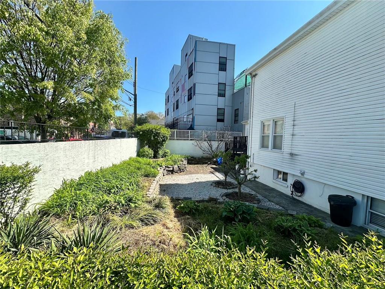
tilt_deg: -2.3
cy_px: 144
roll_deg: -1.8
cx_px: 192
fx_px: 156
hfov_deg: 102.1
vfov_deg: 85.7
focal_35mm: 14
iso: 40
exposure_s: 1/1182
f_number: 2.2
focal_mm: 2.22
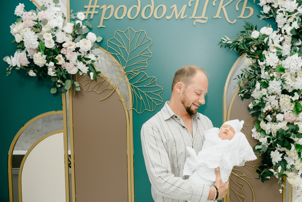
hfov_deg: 47.9
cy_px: 111
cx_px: 195
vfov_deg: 33.4
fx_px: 336
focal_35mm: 40
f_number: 4
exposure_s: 1/160
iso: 400
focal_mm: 31
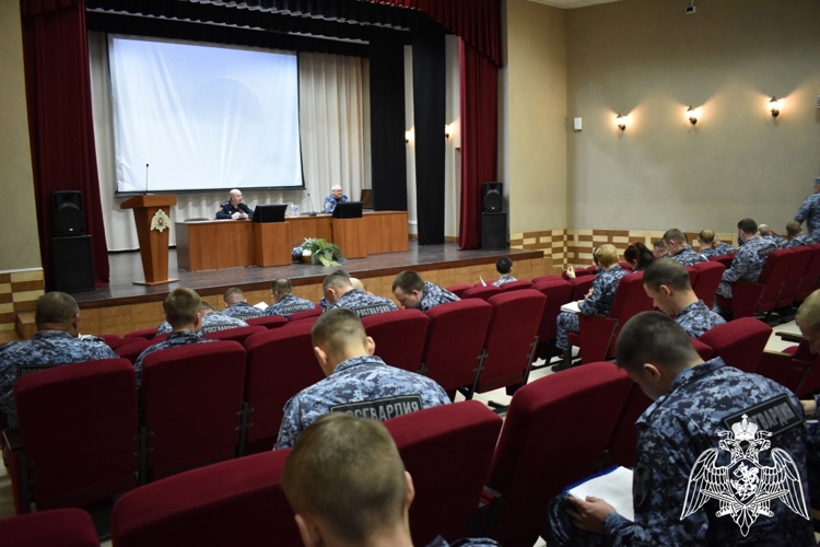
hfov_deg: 67.4
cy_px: 274
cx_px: 410
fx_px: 615
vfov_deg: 47.9
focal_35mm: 27
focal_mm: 18
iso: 1600
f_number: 3.5
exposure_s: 1/30
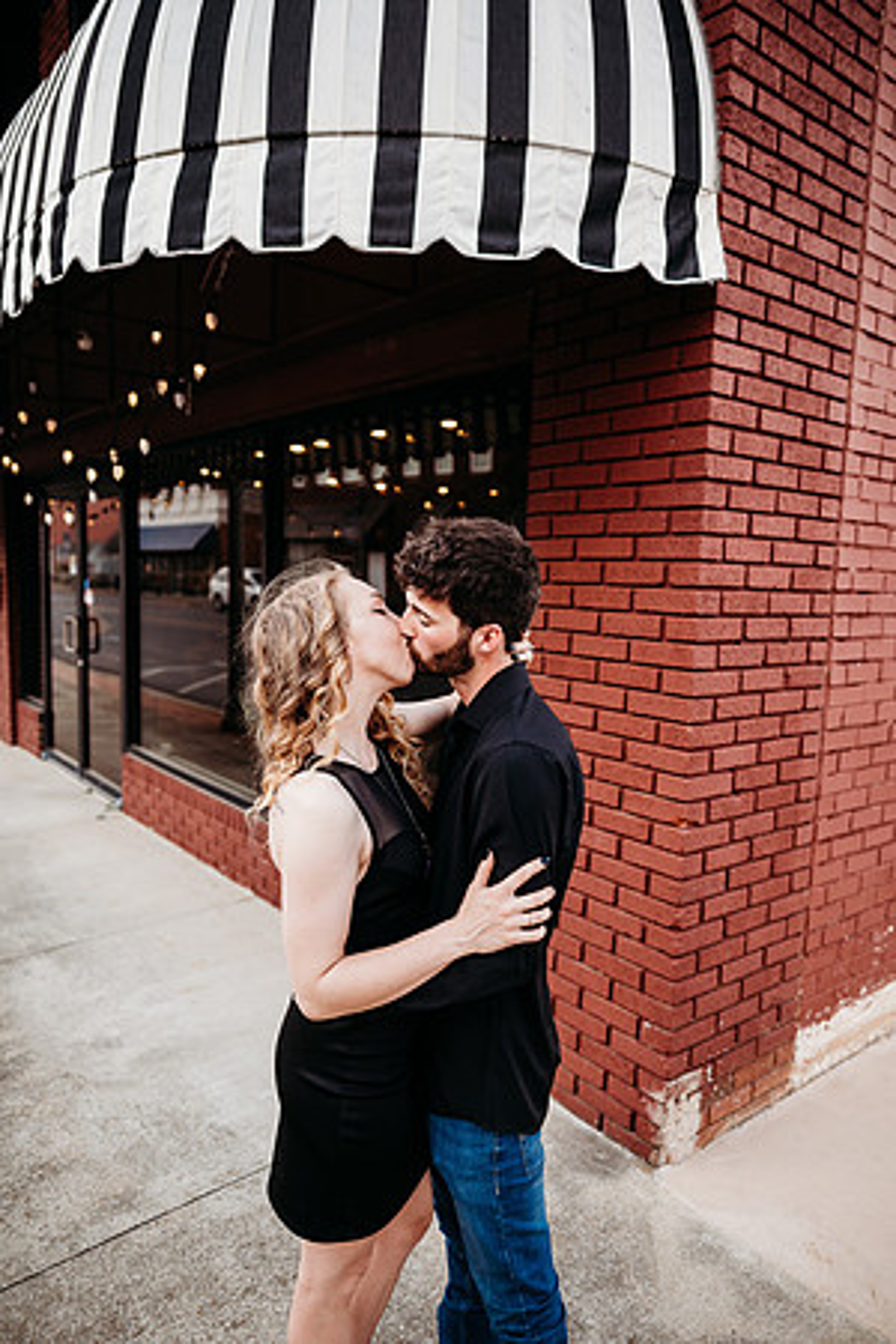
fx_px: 896
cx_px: 448
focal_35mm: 24
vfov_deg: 73.7
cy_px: 672
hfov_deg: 53.1
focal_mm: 24
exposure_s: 1/640
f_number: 2.8
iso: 250
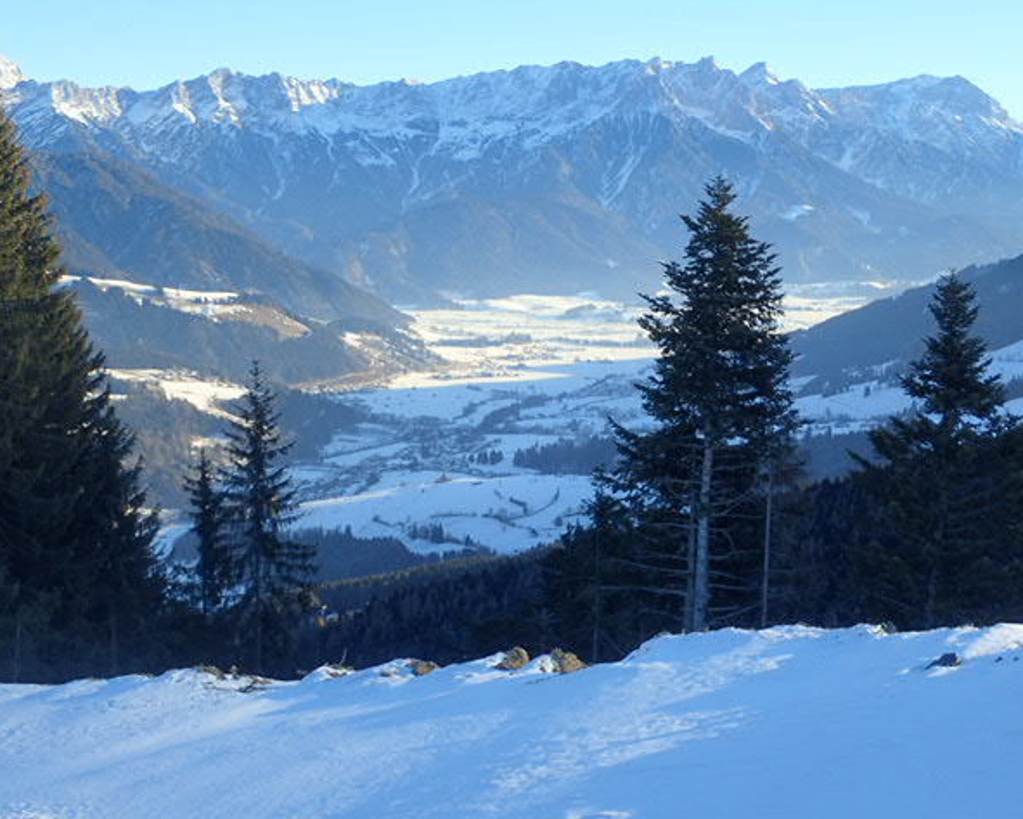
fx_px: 1696
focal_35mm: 56
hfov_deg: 33.6
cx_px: 507
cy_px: 407
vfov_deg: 27.1
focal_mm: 9.61
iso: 100
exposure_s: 1/250
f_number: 4.5
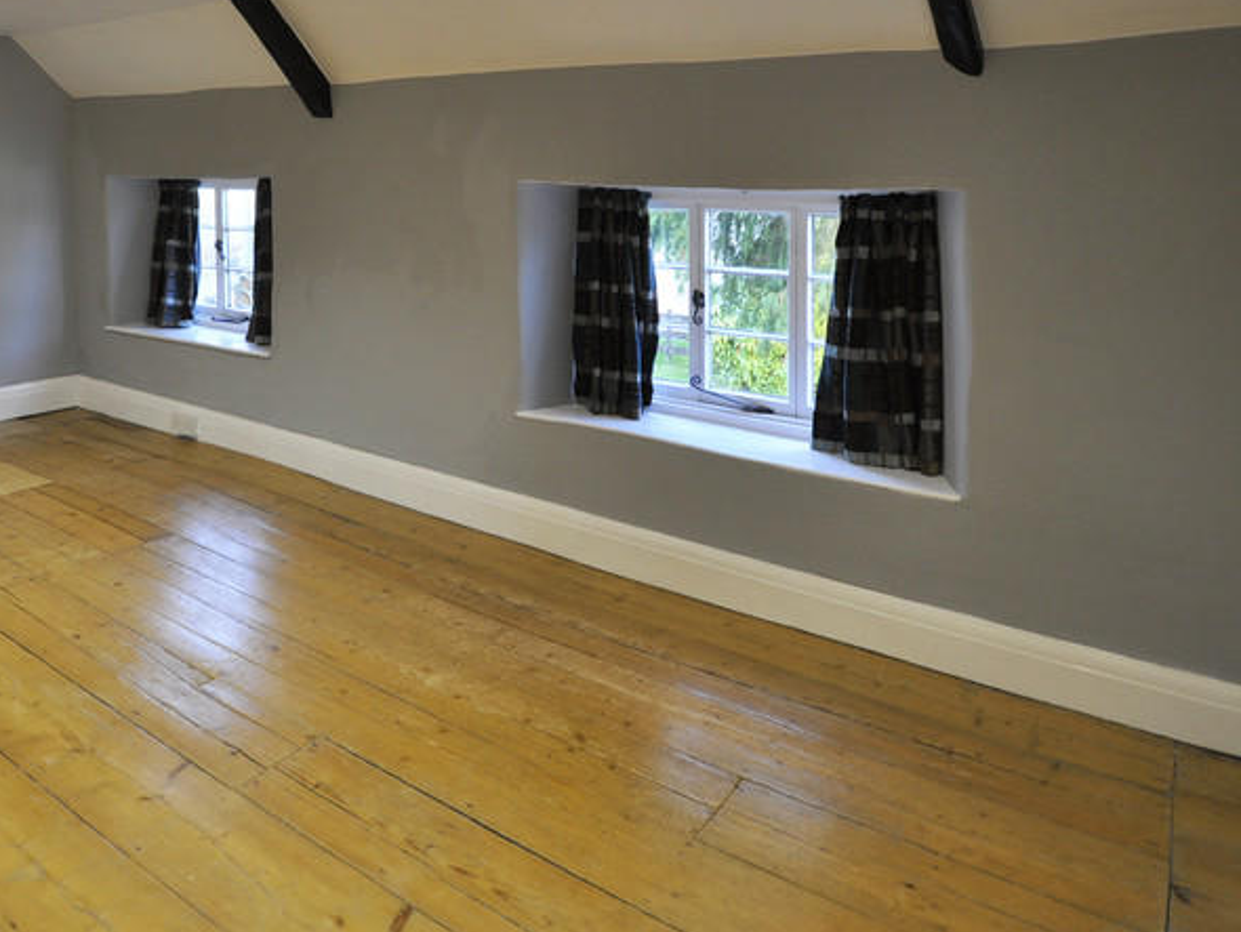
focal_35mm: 25
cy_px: 284
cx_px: 383
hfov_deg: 66.9
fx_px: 897
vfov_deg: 53.4
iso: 450
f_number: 4
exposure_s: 1/60
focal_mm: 10
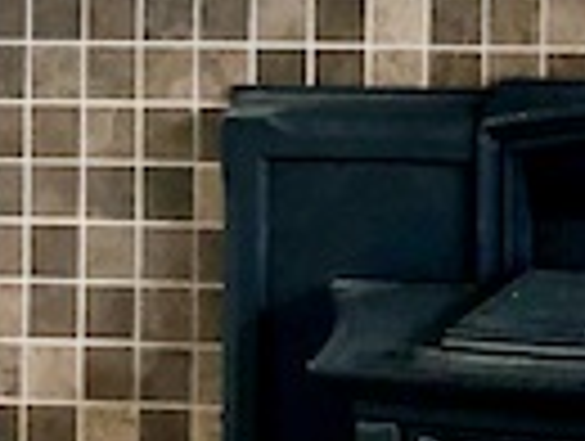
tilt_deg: +2.7
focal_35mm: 129
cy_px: -324
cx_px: 878
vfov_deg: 10.9
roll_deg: +0.5
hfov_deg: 14.3
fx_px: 2184
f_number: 1.8
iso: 100
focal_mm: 4
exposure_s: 1/13
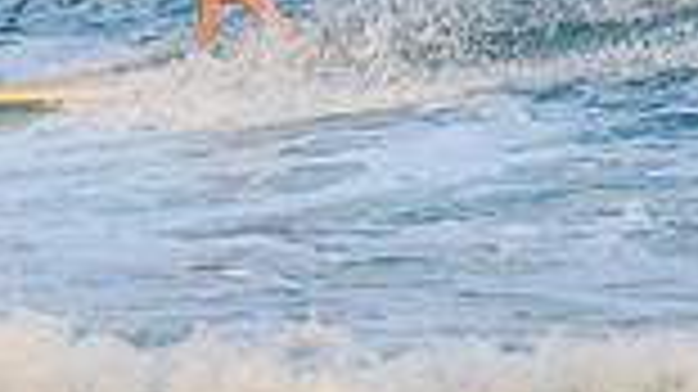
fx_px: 44582
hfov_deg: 0.9
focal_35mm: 2410
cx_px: 108
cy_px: -223
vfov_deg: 0.5
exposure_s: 1/1600
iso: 1600
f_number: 5.6
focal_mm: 400
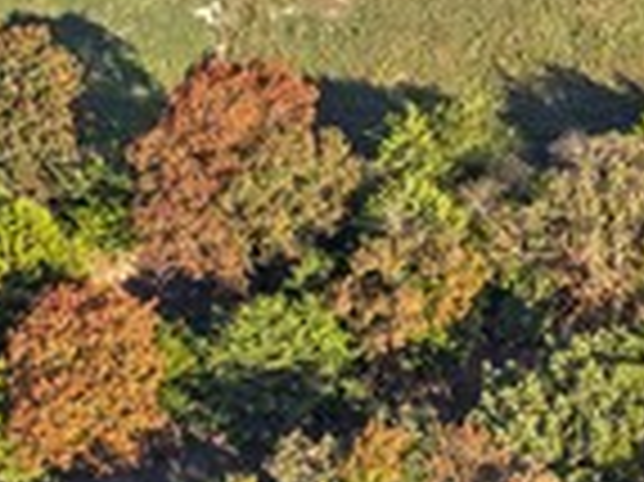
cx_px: 797
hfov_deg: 11.3
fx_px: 3197
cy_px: -536
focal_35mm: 172
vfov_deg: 8.1
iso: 110
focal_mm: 12.29
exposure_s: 1/320
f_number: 2.8
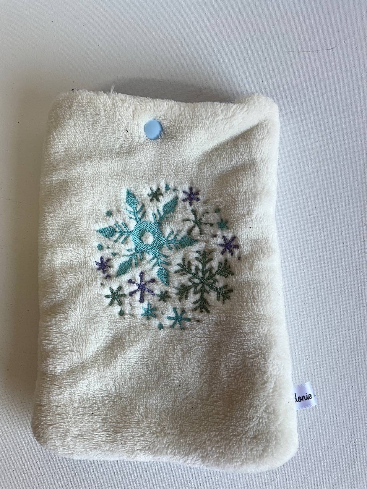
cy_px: 244
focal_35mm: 29
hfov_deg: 48.2
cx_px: 184
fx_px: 410
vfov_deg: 61.7
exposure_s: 1/100
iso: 20
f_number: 1.8
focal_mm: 3
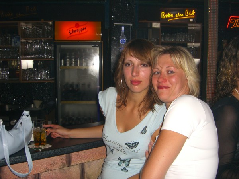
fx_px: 262
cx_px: 120
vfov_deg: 37.7
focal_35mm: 38
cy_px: 90
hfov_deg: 49.0
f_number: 2.8
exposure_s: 1/60
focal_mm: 7.9
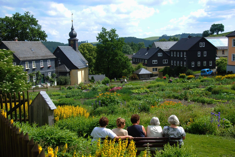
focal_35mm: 39
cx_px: 118
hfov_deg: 49.5
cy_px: 78
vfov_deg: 34.3
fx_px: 255
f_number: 7.1
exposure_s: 1/250
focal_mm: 26
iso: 100
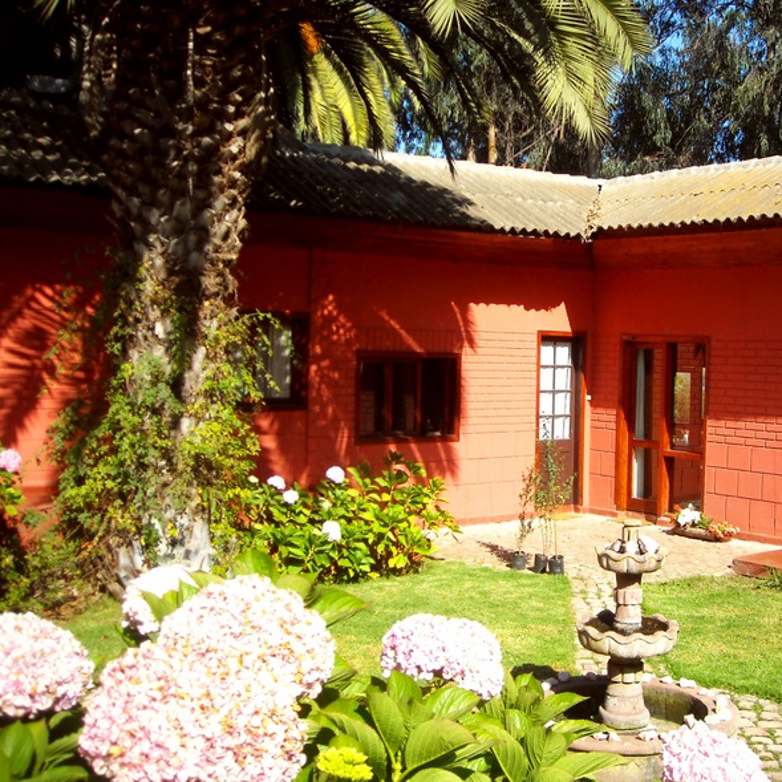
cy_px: 388
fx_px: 1073
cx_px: 526
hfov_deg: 39.5
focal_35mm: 42
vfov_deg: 40.0
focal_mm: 5.7
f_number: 5.6
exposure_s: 1/184
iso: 64
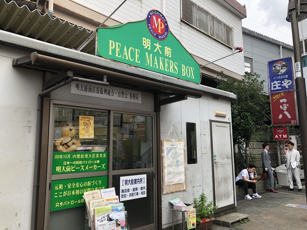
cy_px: 115
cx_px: 154
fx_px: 248
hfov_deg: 63.4
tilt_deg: +8.4
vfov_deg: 49.7
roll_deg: +0.5
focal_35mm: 28
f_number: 1.8
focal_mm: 4
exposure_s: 1/340
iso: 20
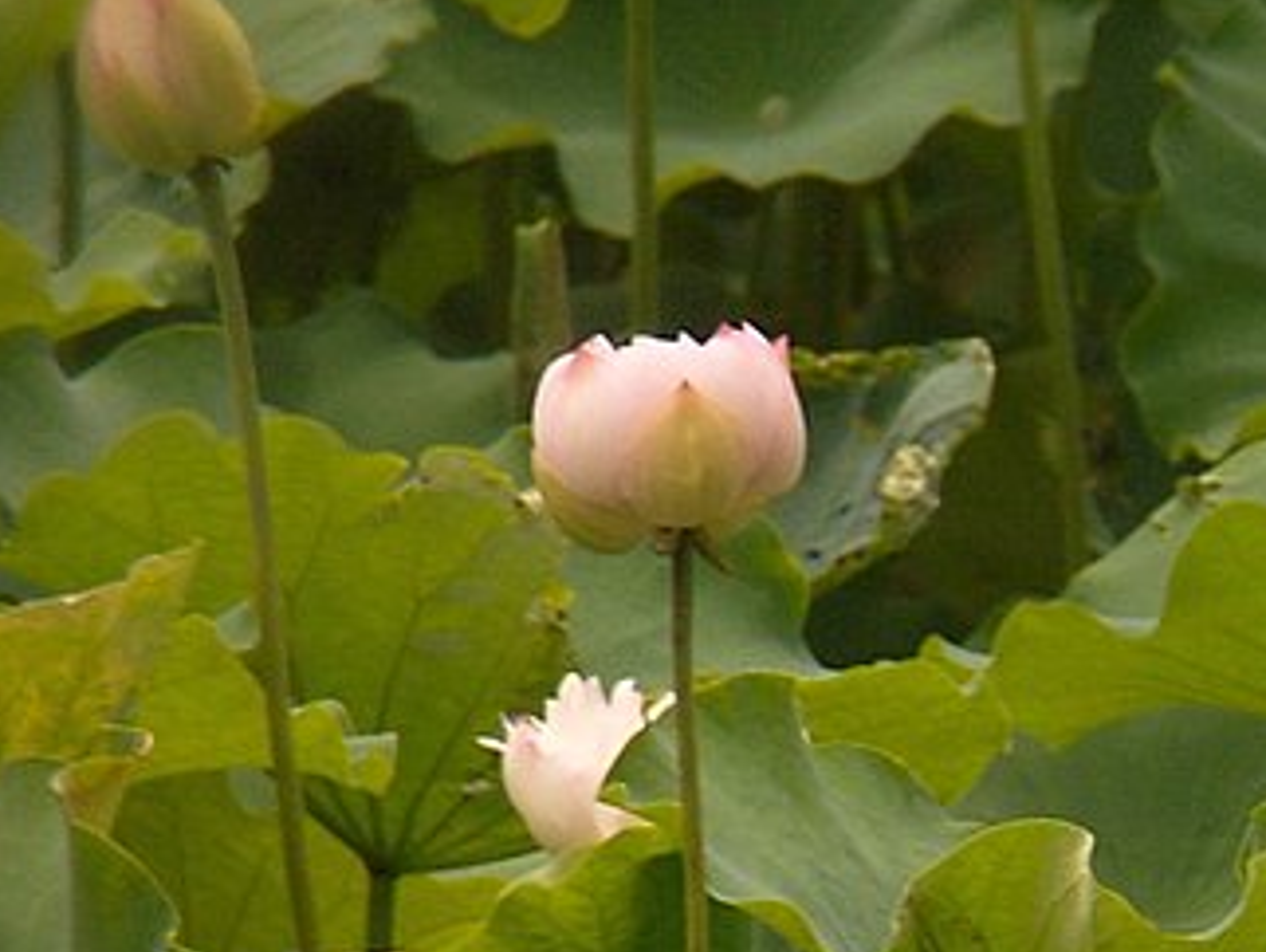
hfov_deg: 2.1
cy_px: 683
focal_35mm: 955
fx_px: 34953
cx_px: 1978
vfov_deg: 1.6
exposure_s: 1/800
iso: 100
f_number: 4.5
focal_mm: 76.2
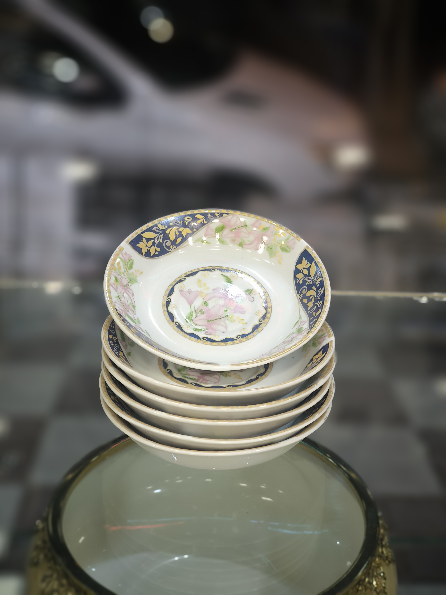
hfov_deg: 29.1
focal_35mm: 50
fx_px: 859
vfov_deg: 38.2
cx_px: 223
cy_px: 298
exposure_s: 1/100
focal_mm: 7.1
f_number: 1.9
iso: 320
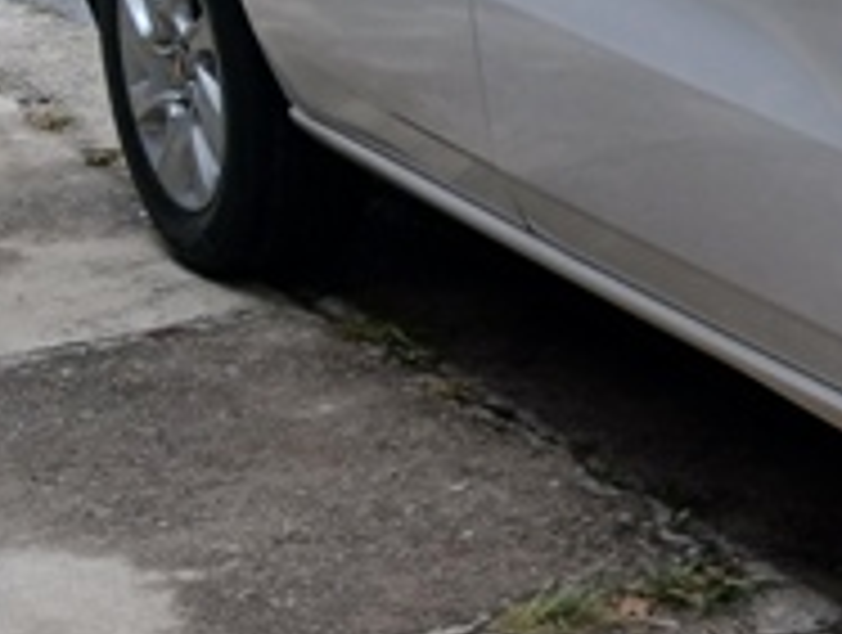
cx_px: 1495
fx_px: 2705
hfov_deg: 15.4
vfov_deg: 13.3
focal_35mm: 111
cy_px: 148
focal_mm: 3.98
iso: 20
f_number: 1.8
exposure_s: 1/507
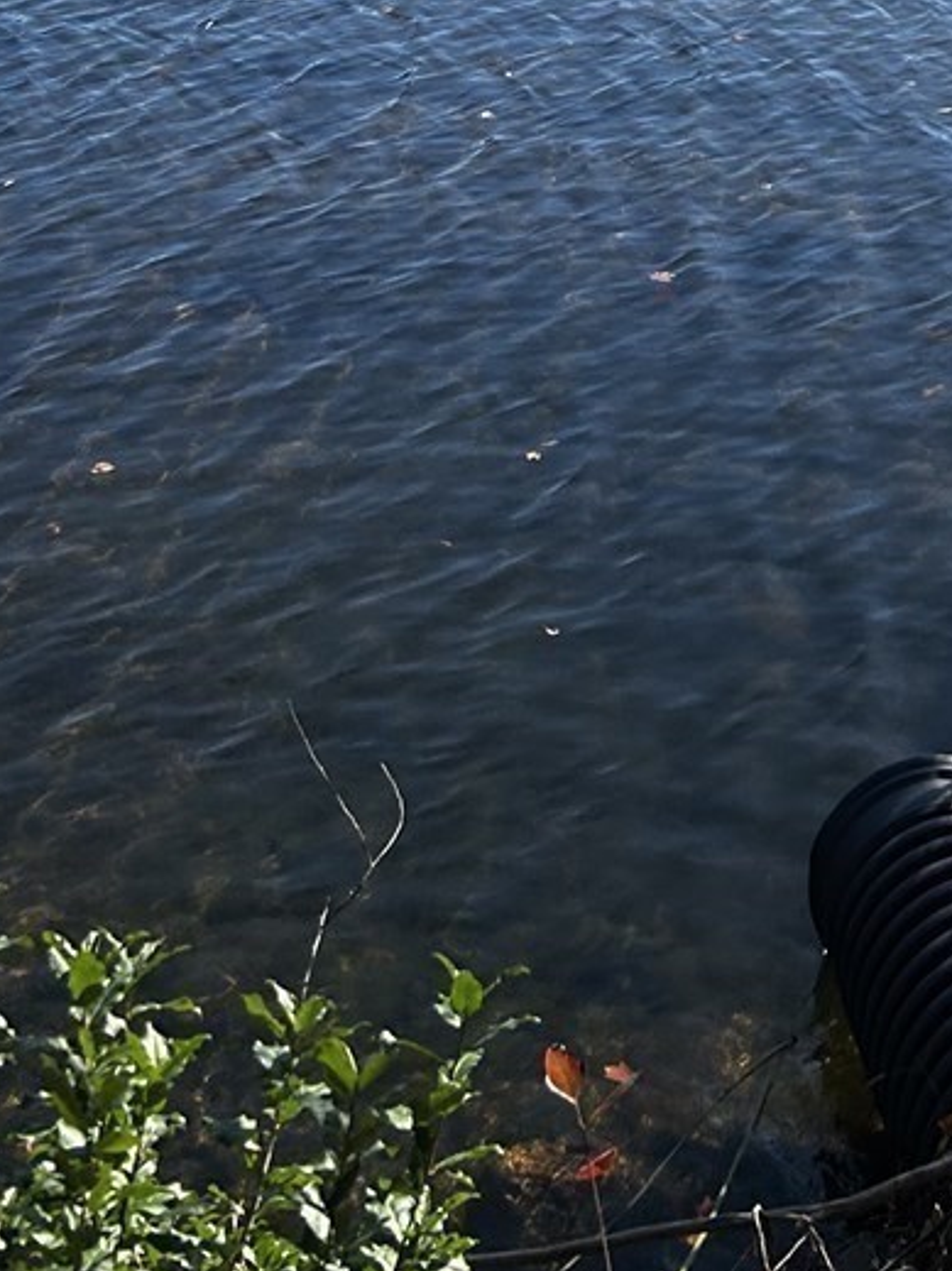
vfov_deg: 22.0
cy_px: -512
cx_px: 810
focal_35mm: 77
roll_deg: -1.2
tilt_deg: -5.7
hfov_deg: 18.9
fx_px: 2825
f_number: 1.5
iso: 50
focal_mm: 5.7
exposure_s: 1/4630
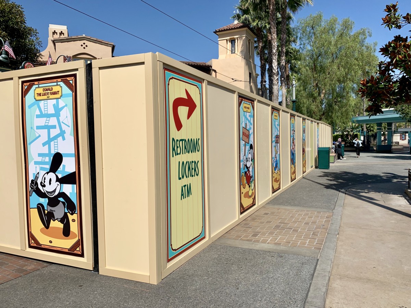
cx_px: 206
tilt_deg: +1.8
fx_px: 309
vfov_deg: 53.1
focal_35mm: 26
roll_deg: -0.4
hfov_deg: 67.3
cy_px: 154
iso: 25
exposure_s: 1/4098
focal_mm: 4.25
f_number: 1.8
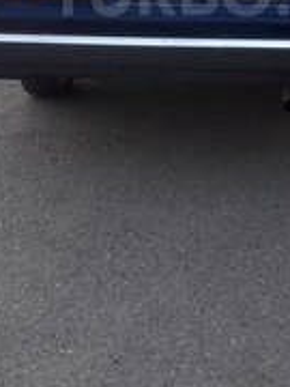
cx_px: 215
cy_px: -9
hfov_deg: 19.0
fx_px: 860
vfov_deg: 24.1
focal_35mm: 77
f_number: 1.9
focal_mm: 3.7
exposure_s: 1/107
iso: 40
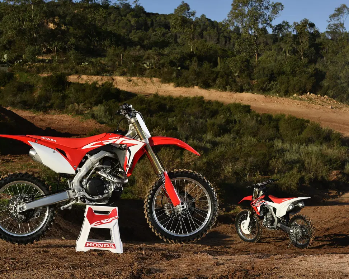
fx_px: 837
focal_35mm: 81
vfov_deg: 19.0
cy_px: 140
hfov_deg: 23.5
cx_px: 161
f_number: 11
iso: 100
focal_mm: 70
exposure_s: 1/250
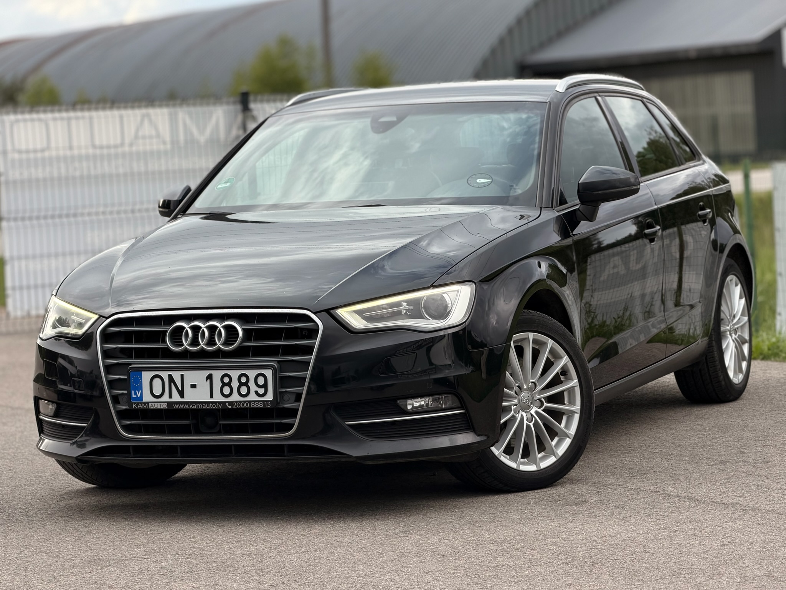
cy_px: 295
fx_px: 2271
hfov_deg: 19.6
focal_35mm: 100
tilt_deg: -3.5
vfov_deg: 14.8
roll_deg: -1.5
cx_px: 393
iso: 50
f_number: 2.8
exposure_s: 1/333
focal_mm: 16.89
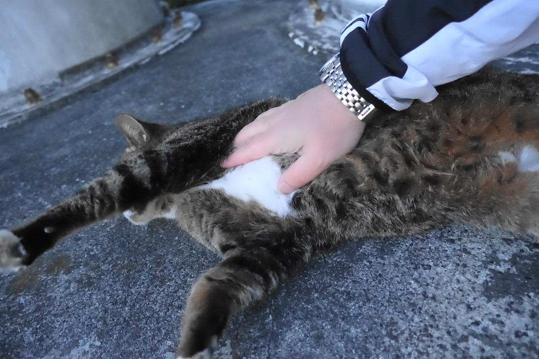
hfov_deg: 71.5
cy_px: 174
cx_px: 276
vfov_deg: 51.3
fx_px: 374
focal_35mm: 25
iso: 6400
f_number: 1.8
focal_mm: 8.8
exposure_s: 1/30
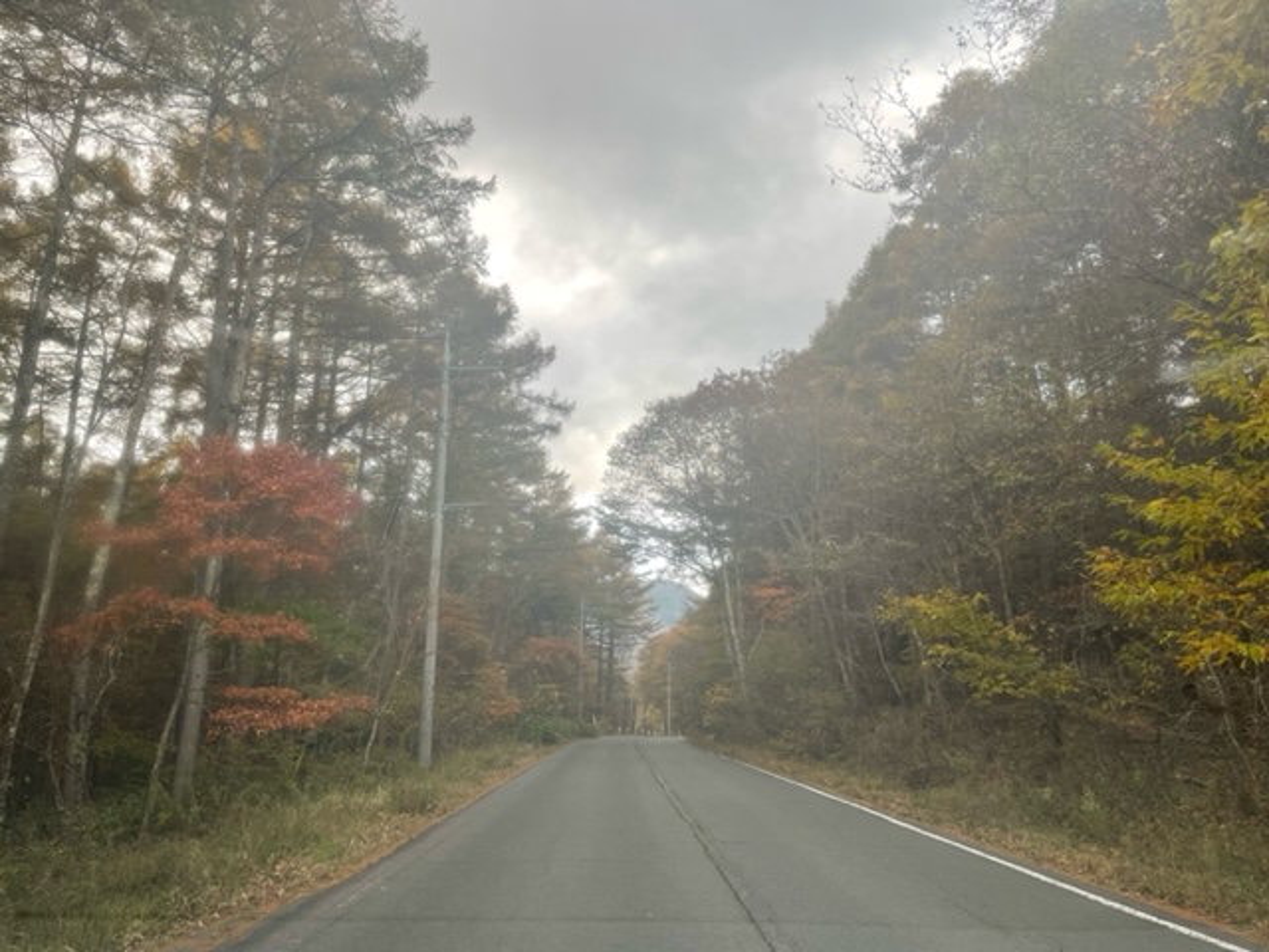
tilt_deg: +18.5
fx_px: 953
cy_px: 476
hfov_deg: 67.3
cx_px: 634
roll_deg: +0.3
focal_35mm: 26
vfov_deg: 53.1
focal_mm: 4.2
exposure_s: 1/137
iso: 32
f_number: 1.6
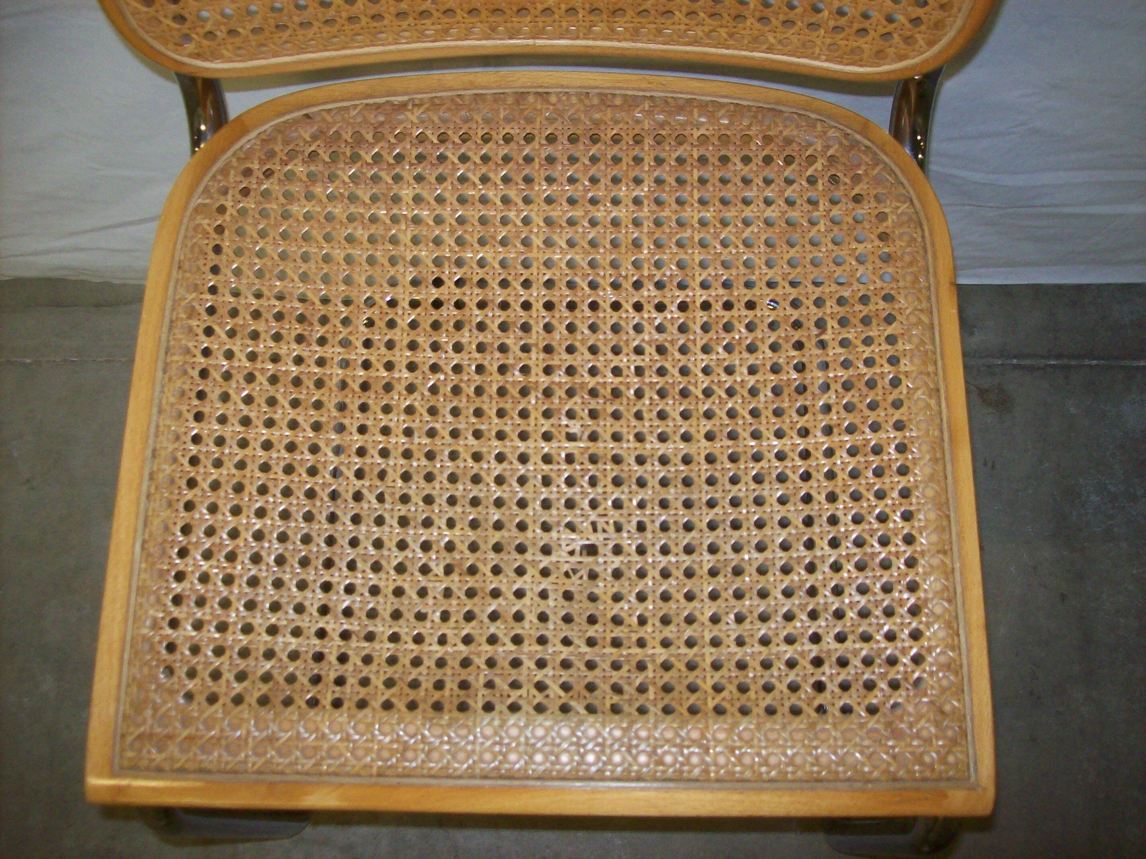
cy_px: 430
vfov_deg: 39.6
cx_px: 573
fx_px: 1191
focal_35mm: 36
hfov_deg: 51.4
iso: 200
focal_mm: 6
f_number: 2.7
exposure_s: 1/64
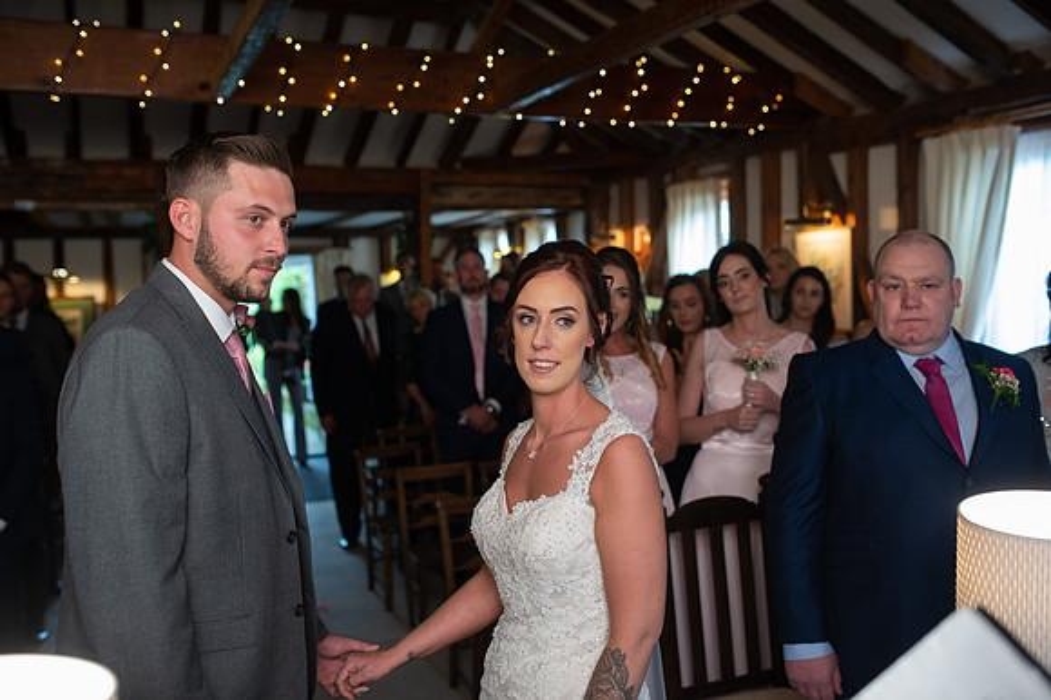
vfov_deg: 37.8
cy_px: 350
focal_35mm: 35
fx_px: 1021
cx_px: 526
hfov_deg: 54.5
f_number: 2.8
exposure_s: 1/100
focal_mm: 35
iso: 640
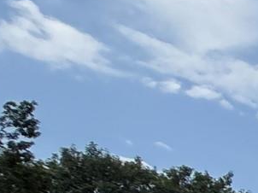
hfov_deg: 10.1
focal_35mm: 95
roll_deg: +0.5
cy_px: 397
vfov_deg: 13.2
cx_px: 864
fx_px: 707
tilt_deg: +4.5
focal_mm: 2.22
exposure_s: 1/2320
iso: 50
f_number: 2.2
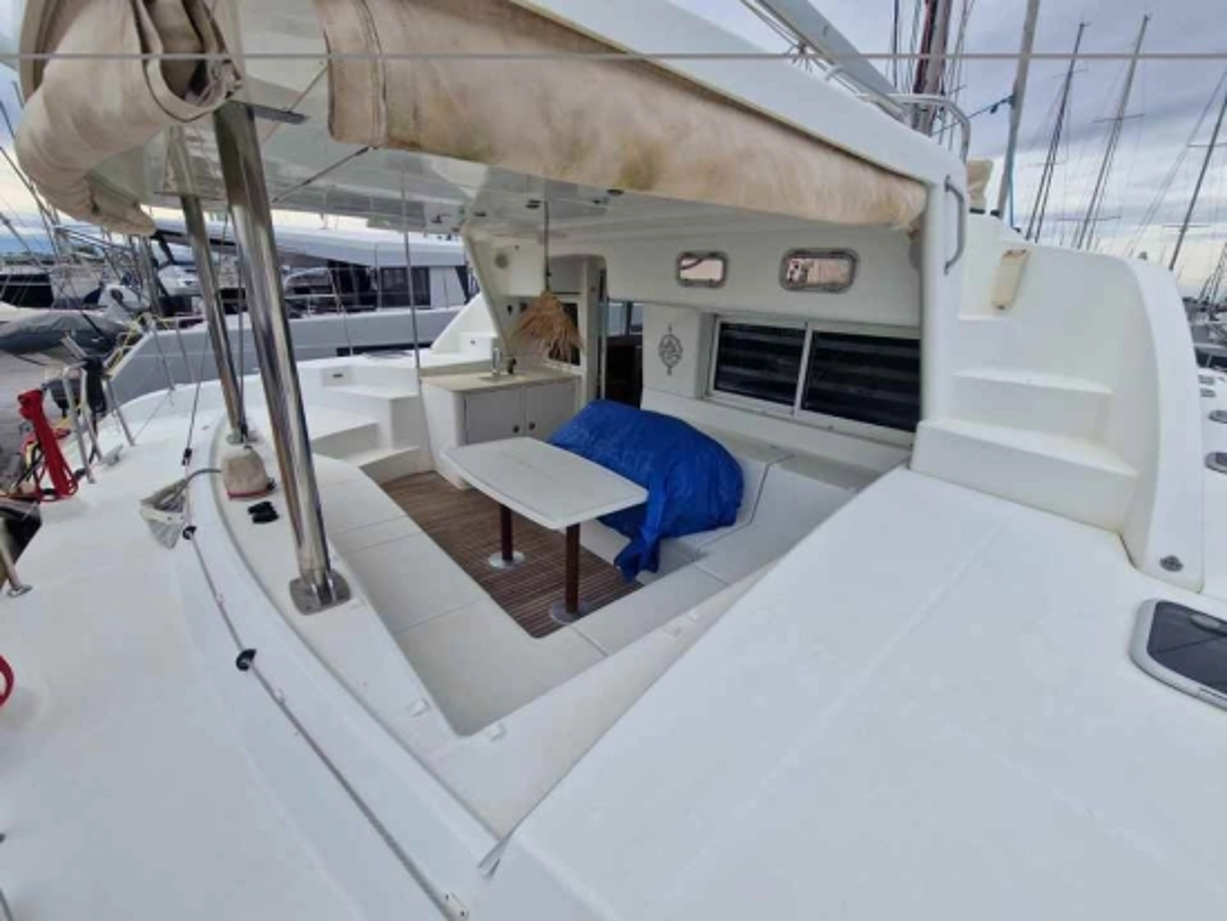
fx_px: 461
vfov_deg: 90.0
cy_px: 460
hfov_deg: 106.2
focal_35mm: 13
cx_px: 614
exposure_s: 1/1276
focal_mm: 2.2
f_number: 2.2
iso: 50
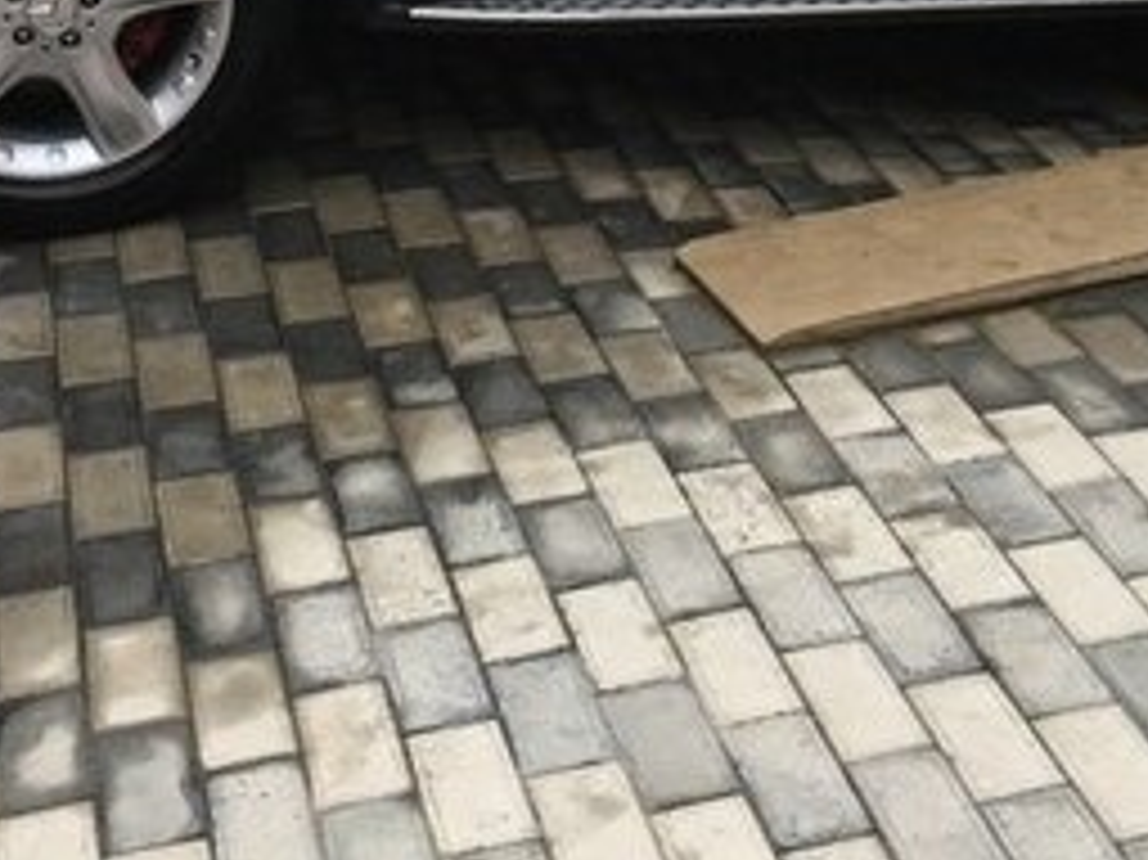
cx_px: 662
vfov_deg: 18.3
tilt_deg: -13.5
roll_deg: +1.3
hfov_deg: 26.0
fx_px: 2486
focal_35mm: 75
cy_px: -250
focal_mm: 4.15
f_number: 2.2
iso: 25
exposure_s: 1/158
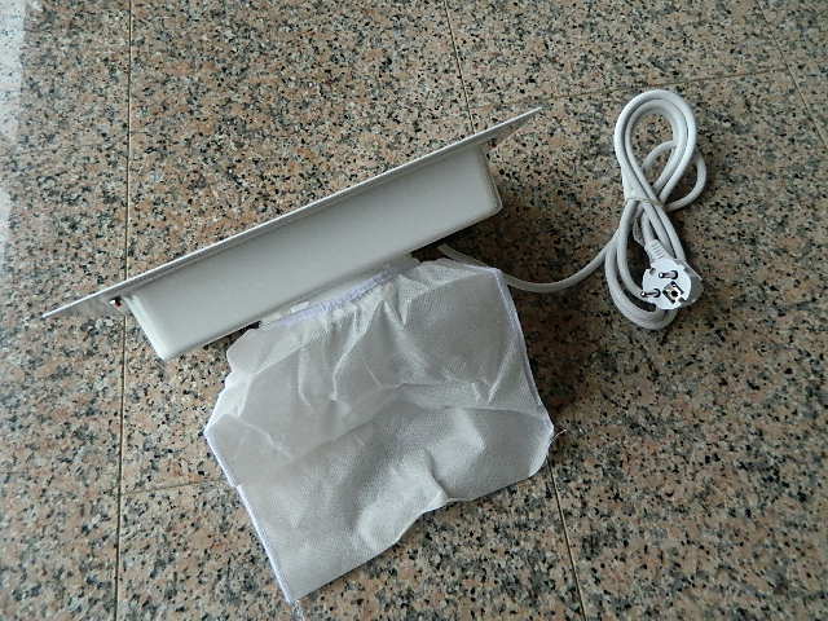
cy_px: 310
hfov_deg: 69.4
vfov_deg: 54.9
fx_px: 598
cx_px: 414
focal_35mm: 25
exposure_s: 1/200
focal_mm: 4.5
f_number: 3.1
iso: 400
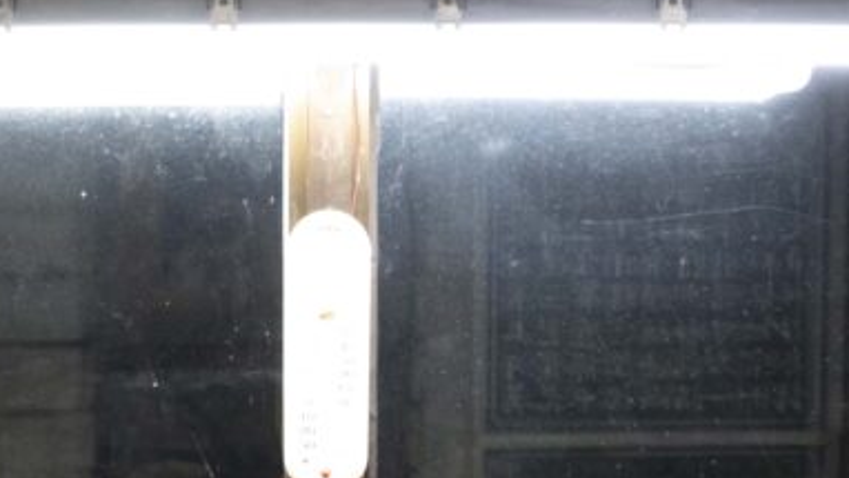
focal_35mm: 104
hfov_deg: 20.5
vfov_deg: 11.6
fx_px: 2342
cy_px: 332
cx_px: 296
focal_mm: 37
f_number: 5
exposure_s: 1/160
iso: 5000
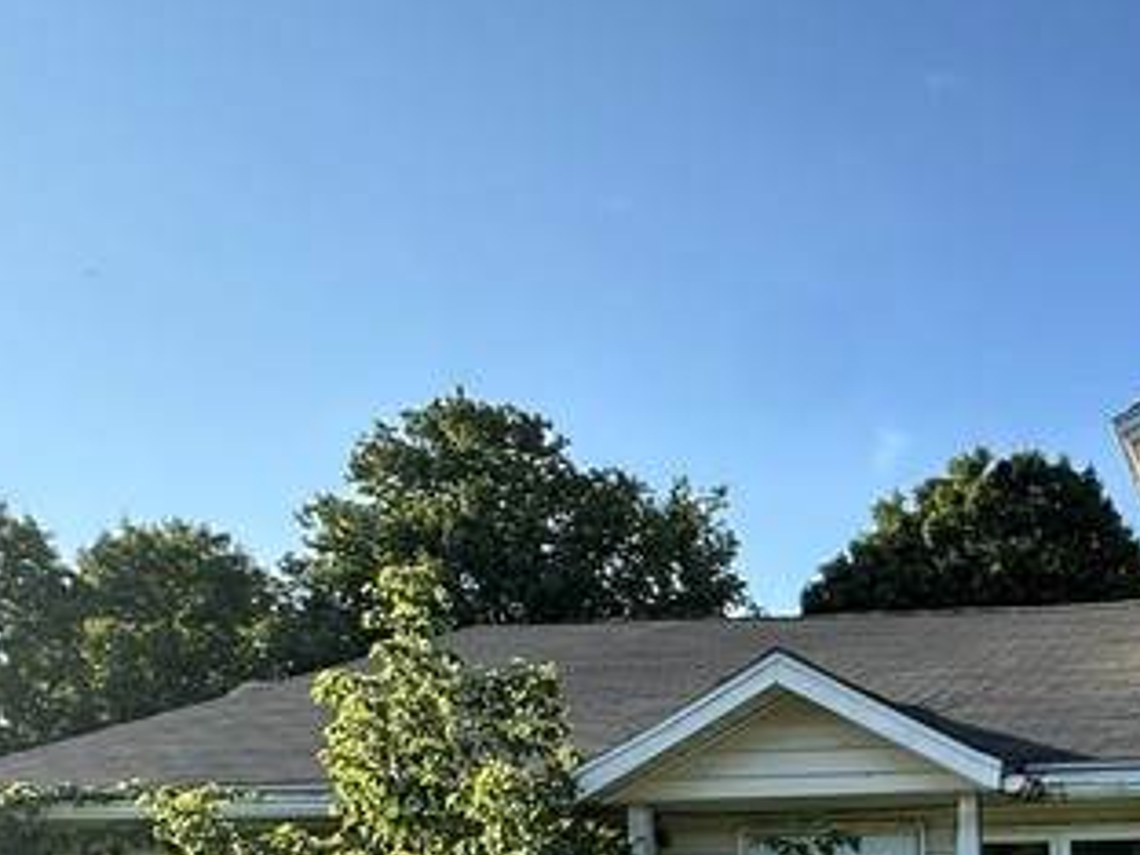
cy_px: 866
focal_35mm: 46
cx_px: 1246
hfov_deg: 35.4
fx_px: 1515
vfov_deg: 29.3
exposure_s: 1/535
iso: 40
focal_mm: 2.22
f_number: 2.2
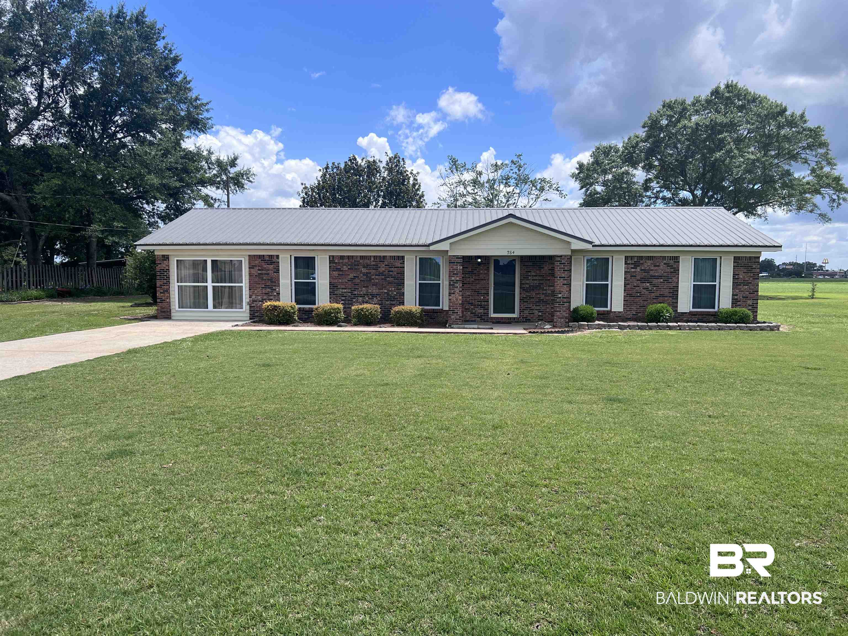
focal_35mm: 26
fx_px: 637
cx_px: 424
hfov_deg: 67.3
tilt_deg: -4.7
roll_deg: -0.1
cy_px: 318
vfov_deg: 53.1
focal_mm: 5.7
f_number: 1.5
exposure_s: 1/3356
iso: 50
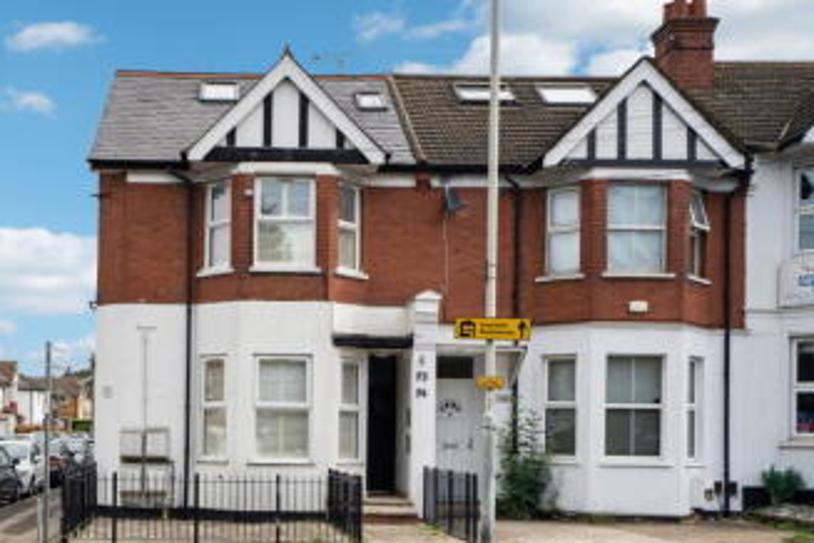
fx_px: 1085
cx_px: 232
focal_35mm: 48
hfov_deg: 40.3
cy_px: 375
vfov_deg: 27.8
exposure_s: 1/2000
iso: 640
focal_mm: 33
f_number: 5.6
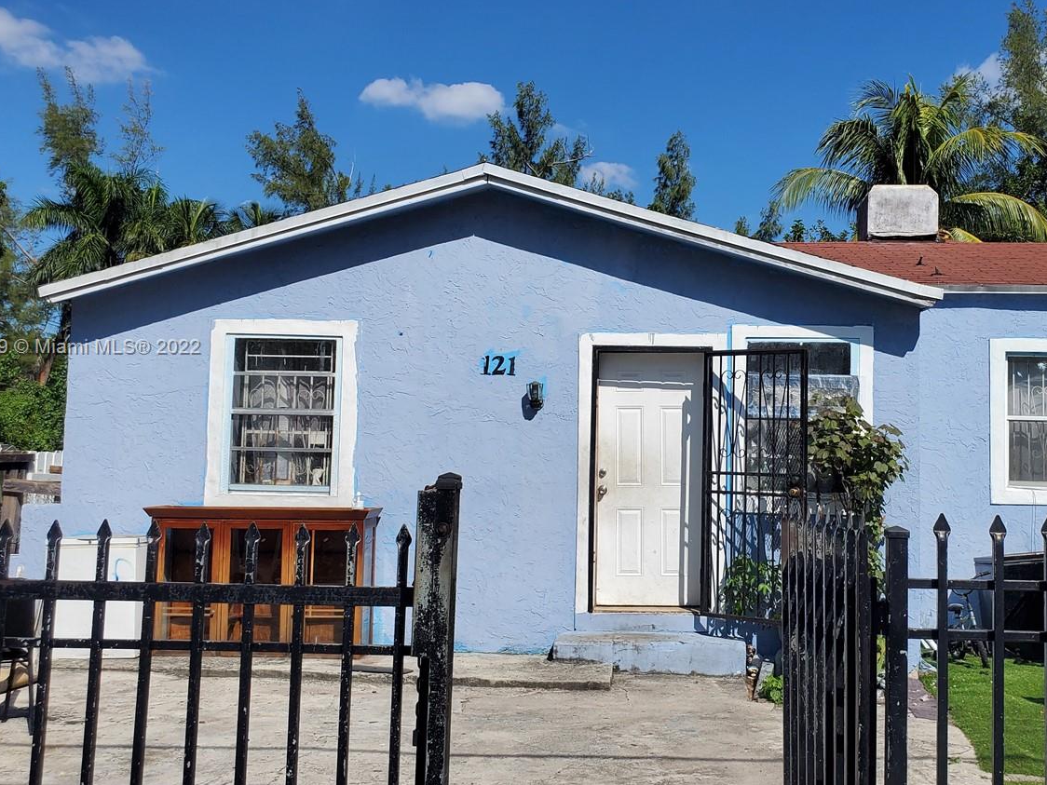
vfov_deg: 38.6
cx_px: 647
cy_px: 348
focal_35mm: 37
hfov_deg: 49.7
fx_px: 1119
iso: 50
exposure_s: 1/3502
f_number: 2.4
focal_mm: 4.3
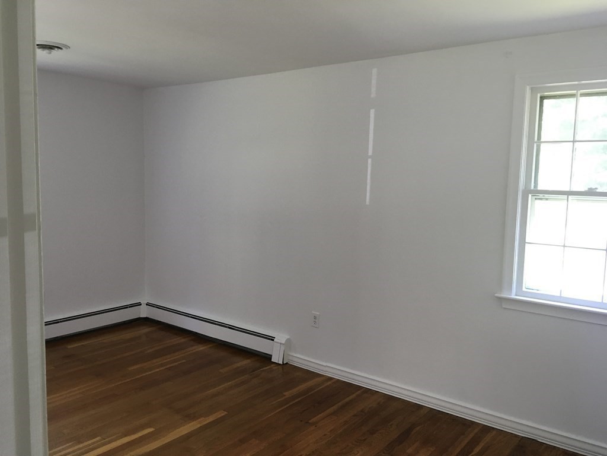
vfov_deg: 48.2
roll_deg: -1.1
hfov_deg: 61.7
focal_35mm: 29
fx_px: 509
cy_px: 228
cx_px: 304
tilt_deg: -2.7
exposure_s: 1/30
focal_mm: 4.15
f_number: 2.2
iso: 100
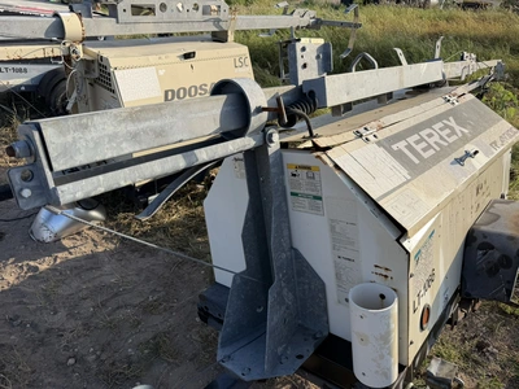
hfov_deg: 71.6
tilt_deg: -31.1
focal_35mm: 24
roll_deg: -5.7
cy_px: 194
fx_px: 360
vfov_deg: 56.8
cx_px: 260
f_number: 1.78
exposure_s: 1/3425
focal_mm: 6.76
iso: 80
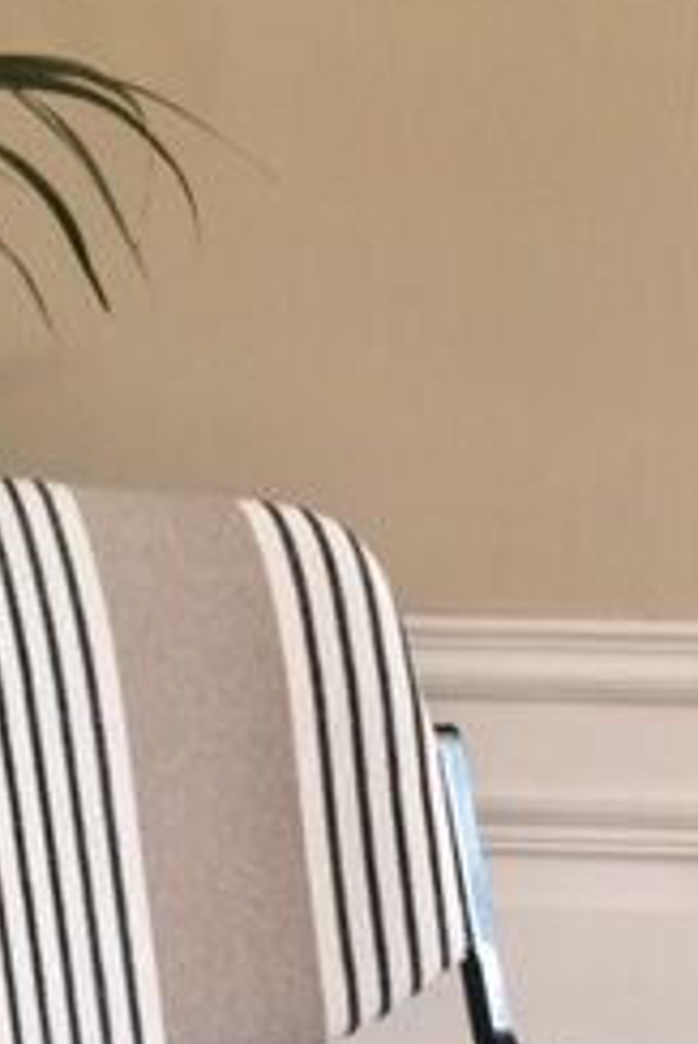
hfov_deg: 17.3
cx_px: 253
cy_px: 1339
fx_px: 2294
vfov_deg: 23.0
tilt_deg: -14.5
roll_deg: -0.9
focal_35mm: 79
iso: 50
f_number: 2.2
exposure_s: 1/33
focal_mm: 4.15
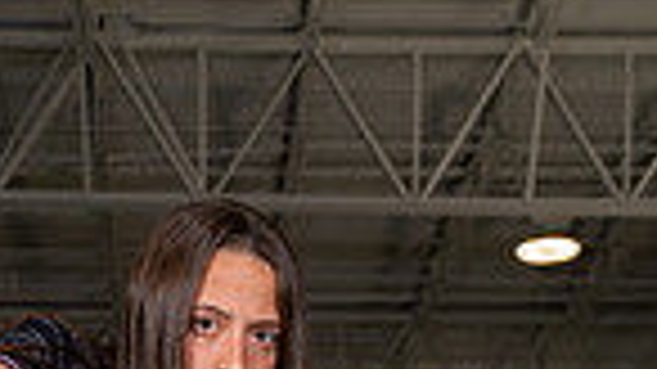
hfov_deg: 16.3
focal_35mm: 132
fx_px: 2299
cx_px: 266
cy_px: 940
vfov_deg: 8.3
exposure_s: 1/200
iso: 200
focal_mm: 41
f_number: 5.6
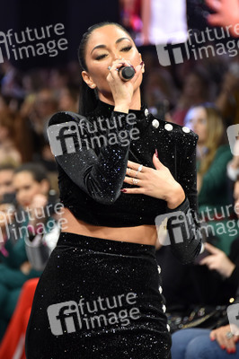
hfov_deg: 6.0
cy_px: 180
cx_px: 120
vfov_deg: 9.0
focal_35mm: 230
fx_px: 2294
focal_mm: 230
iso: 1600
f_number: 5.6
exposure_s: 1/160
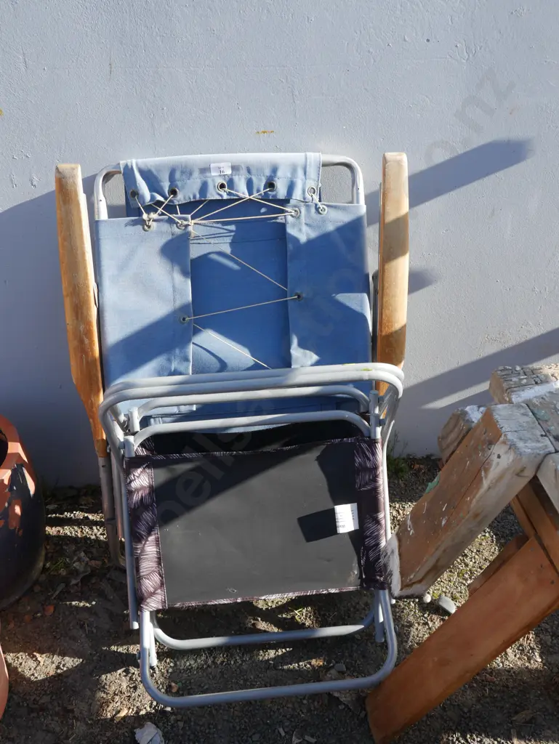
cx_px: 280
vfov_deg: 56.8
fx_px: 688
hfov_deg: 44.2
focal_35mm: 32
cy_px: 372
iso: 200
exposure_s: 1/250
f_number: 5.6
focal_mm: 16
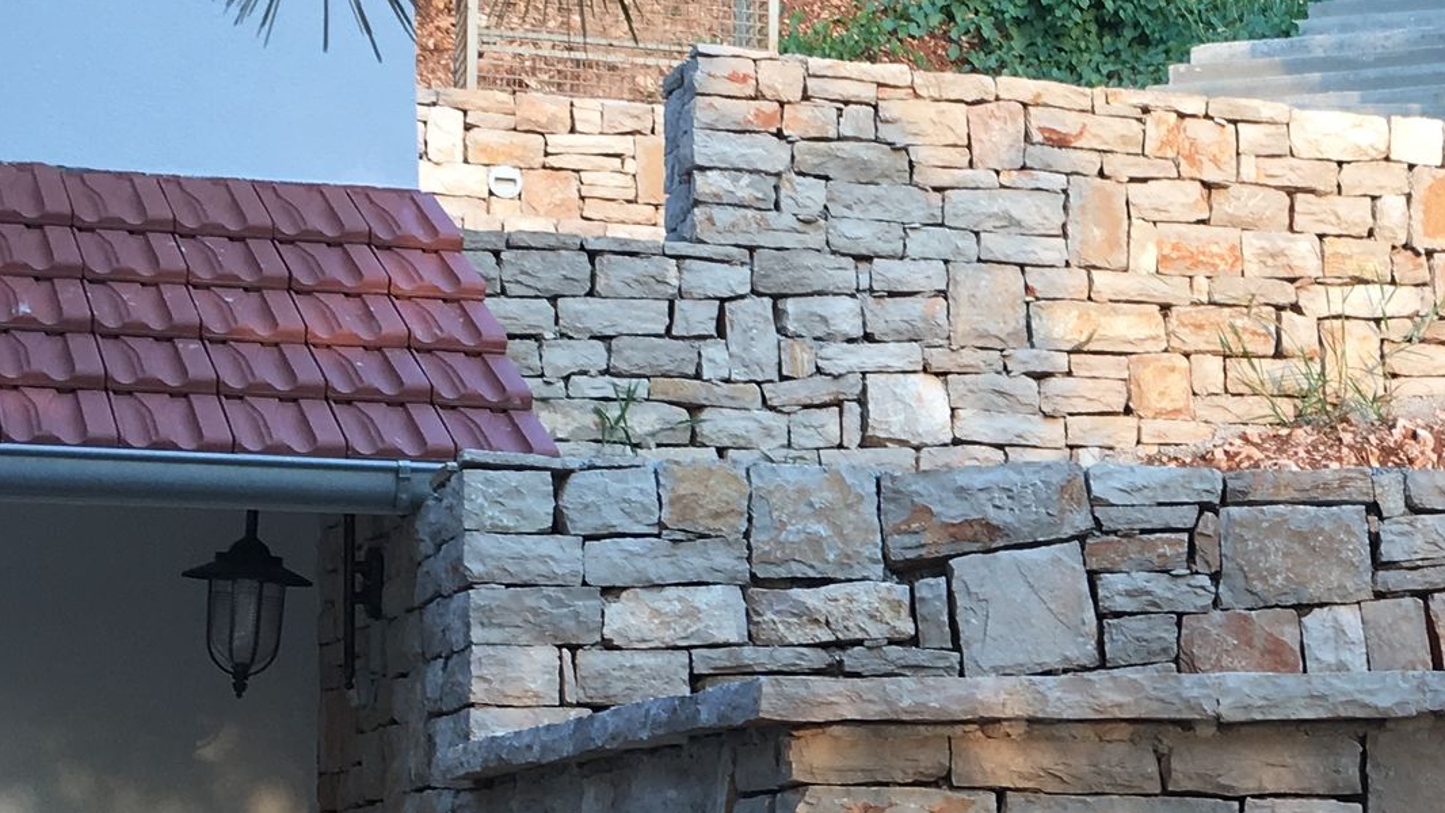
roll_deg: +0.6
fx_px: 3181
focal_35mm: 83
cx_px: 1419
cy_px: 767
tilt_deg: +2.2
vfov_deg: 14.4
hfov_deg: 24.5
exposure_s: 1/117
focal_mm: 4.15
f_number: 2.2
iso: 25
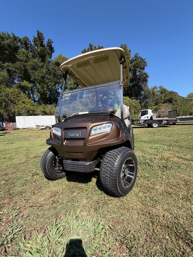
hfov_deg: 85.7
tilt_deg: -2.7
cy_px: 128
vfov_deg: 102.1
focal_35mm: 14
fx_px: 104
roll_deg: +4.6
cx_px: 96
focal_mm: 2.22
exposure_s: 1/760
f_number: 2.2
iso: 40
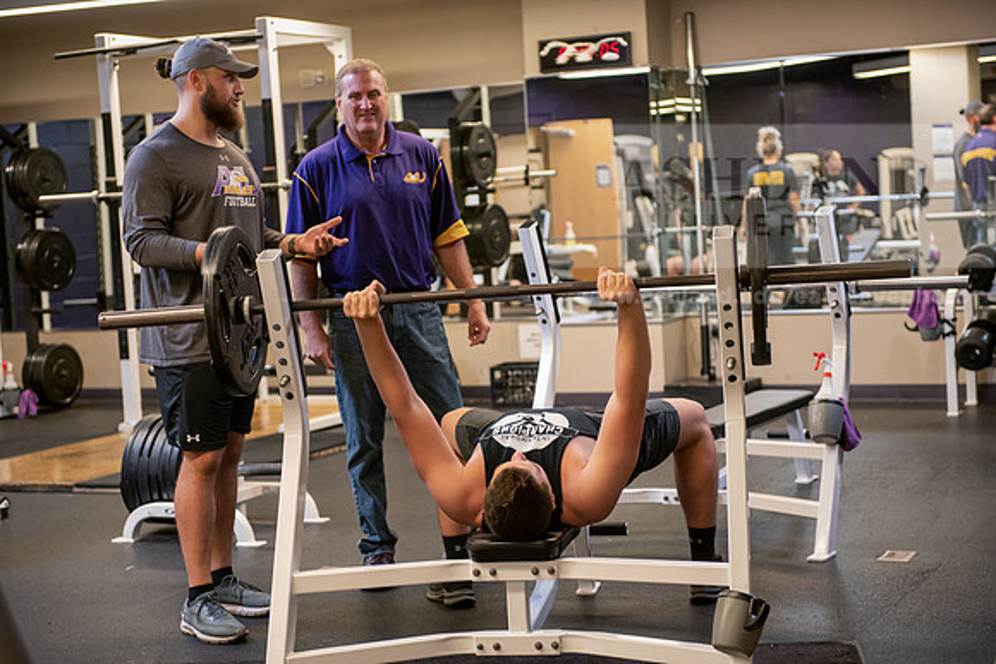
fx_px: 1883
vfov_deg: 20.0
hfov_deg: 29.6
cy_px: 322
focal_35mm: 68
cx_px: 513
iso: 1000
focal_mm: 66
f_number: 3.2
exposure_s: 1/200
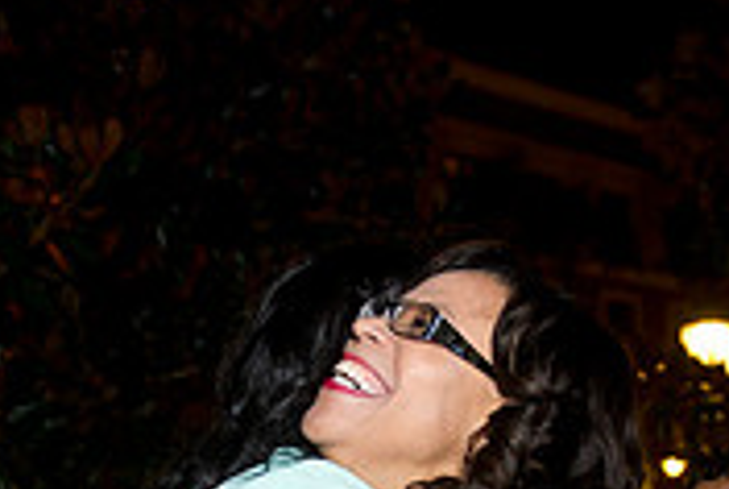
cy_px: 646
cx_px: 352
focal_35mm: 92
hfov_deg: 22.1
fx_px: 1866
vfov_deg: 14.3
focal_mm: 28
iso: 3200
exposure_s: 1/100
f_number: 3.2
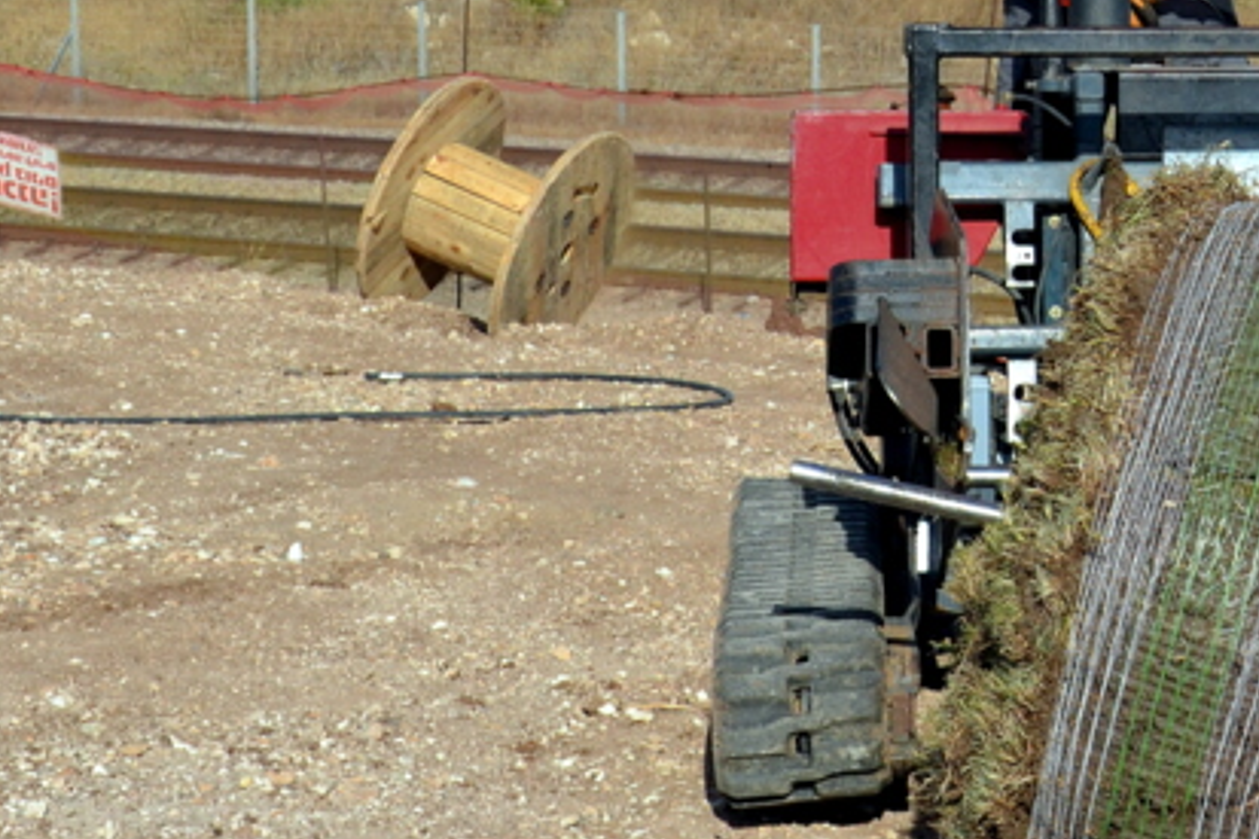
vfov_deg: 11.2
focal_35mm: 122
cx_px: 1289
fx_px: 4265
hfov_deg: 16.4
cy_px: 85
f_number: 6.3
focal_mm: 28
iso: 400
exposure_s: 1/1600
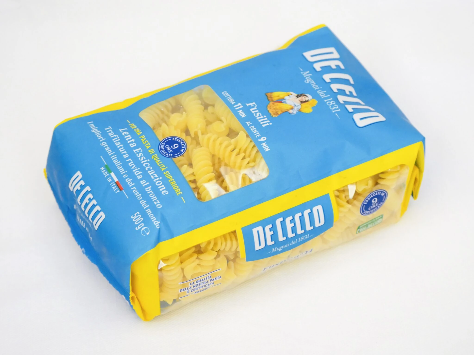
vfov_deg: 14.0
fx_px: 1451
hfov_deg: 18.5
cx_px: 237
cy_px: 178
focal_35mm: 106
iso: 2500
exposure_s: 1/125
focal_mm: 53
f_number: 4.4
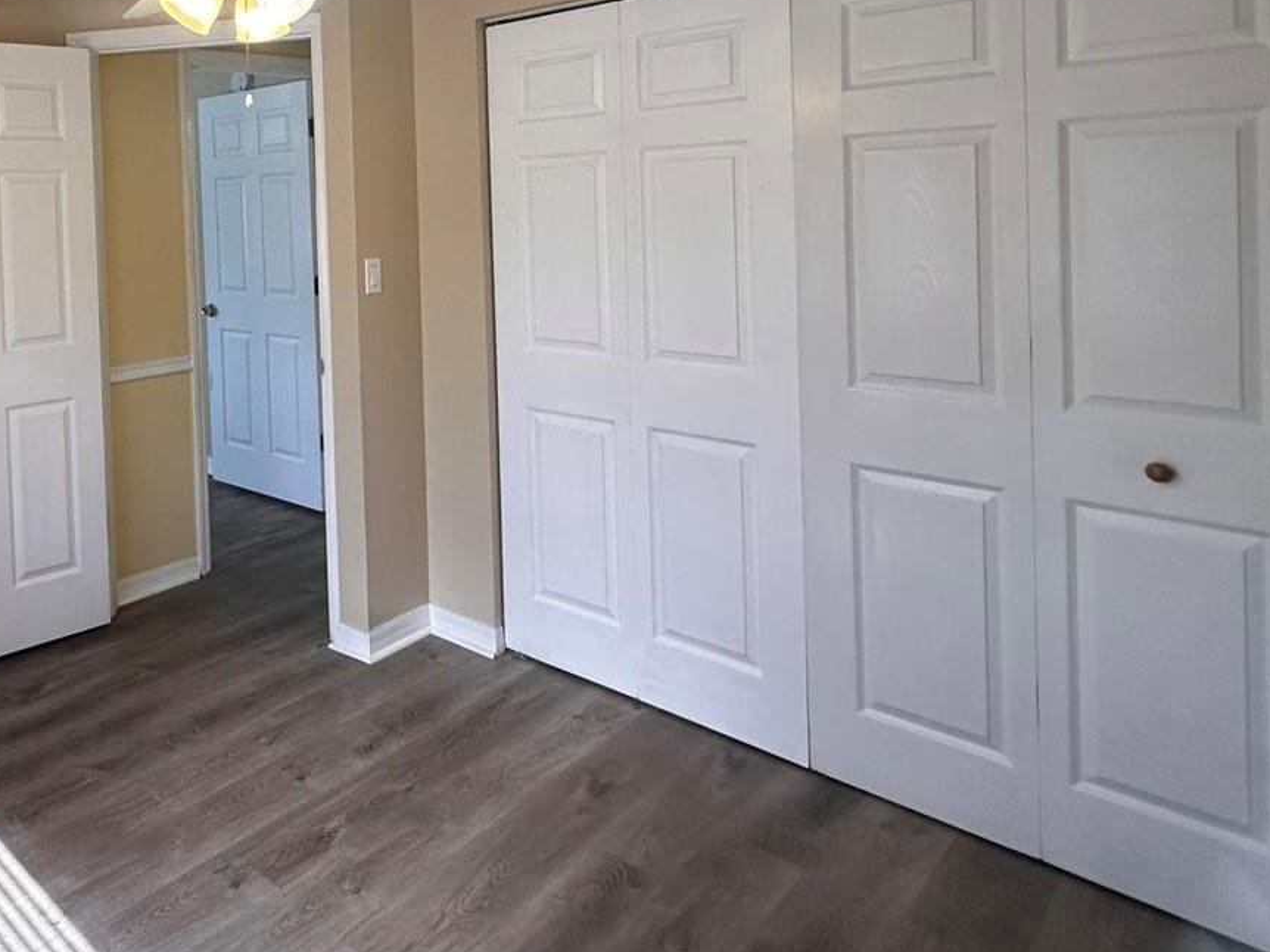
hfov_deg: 61.3
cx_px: 240
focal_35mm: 26
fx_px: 954
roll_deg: +2.0
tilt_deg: +0.2
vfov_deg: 50.6
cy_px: 225
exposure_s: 1/120
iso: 160
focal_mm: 2.22
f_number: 2.2
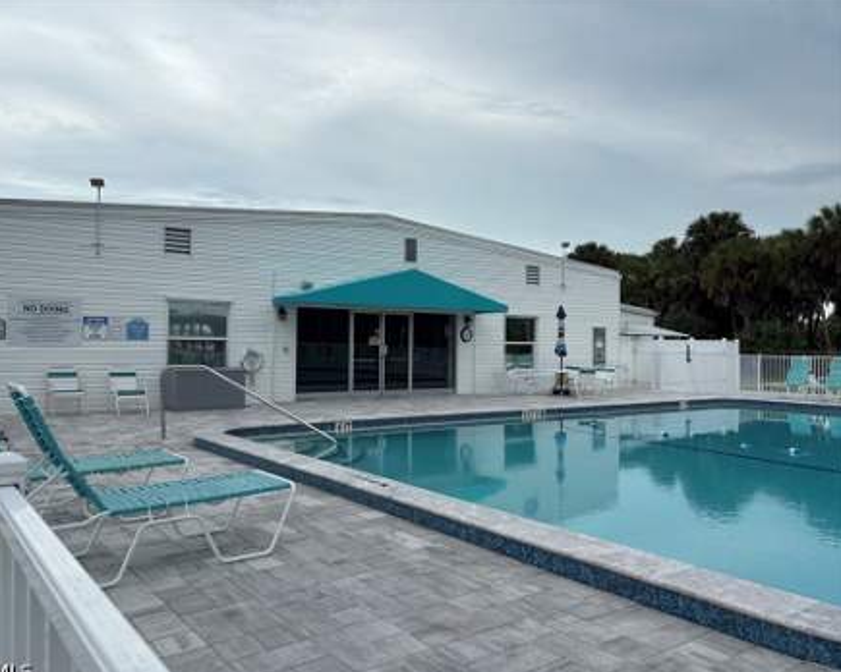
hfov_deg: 62.1
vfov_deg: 51.5
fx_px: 697
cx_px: 383
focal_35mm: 28
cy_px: 340
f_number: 1.6
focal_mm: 5.96
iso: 50
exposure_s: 1/3534
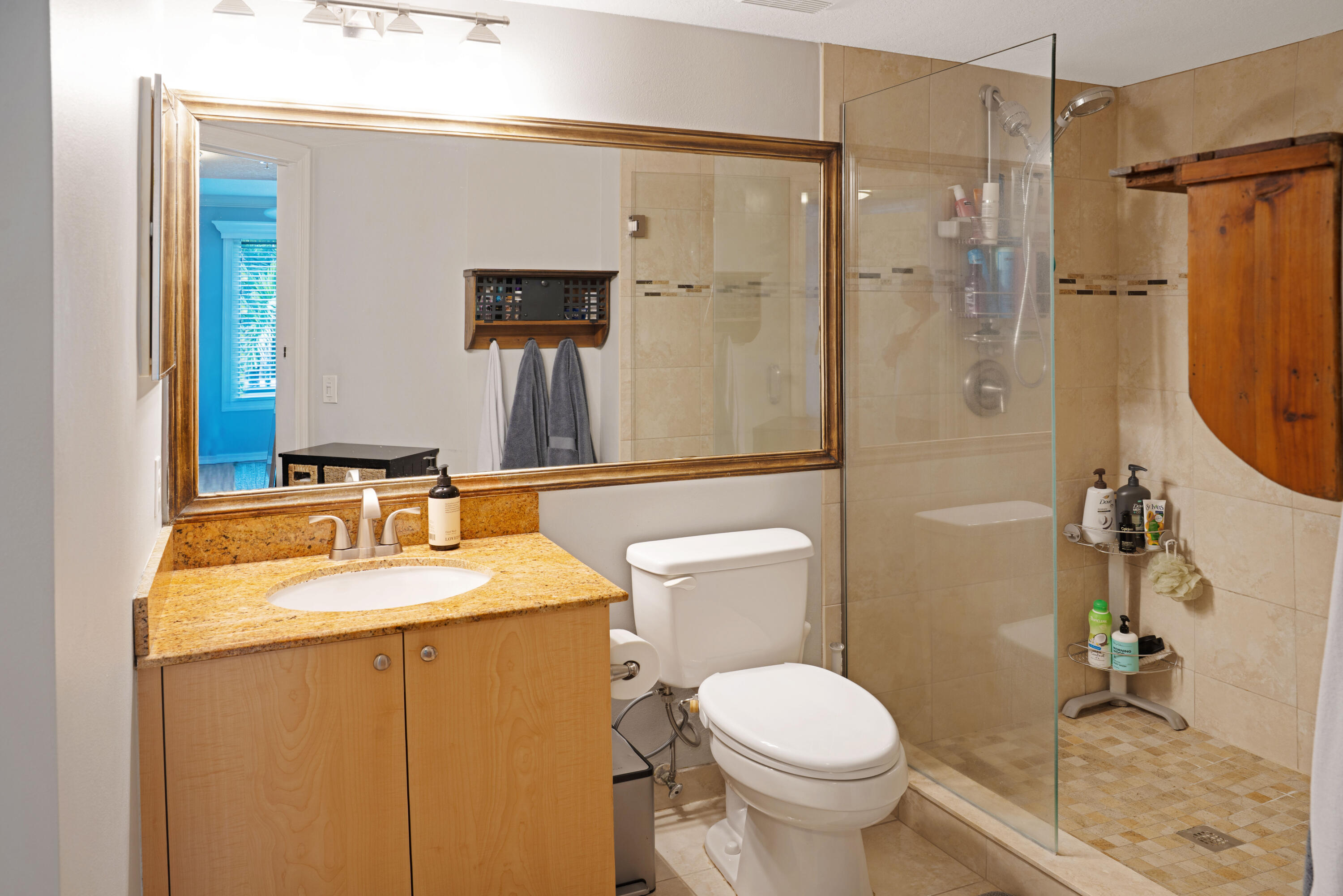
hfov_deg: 73.7
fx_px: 895
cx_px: 672
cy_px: 448
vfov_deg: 53.1
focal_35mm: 24
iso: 100
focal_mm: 24
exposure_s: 1/13
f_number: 8
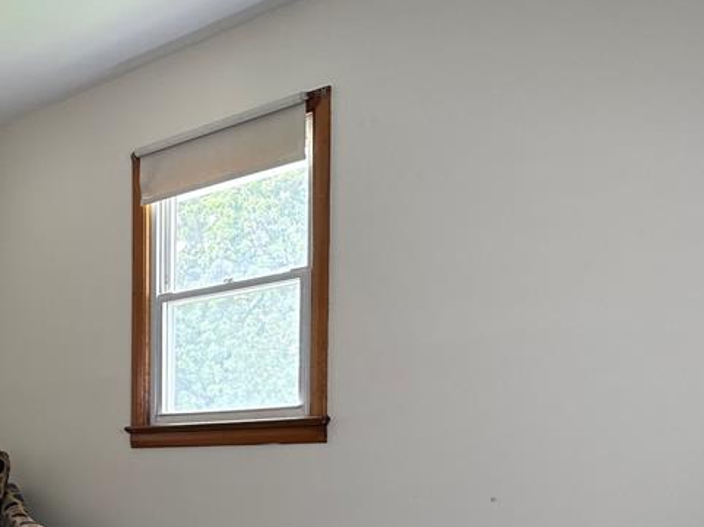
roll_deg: +1.1
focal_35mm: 51
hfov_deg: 34.6
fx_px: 1037
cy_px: 508
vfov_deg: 27.2
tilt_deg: -1.6
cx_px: 23
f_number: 1.78
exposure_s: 1/76
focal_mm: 6.76
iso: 200
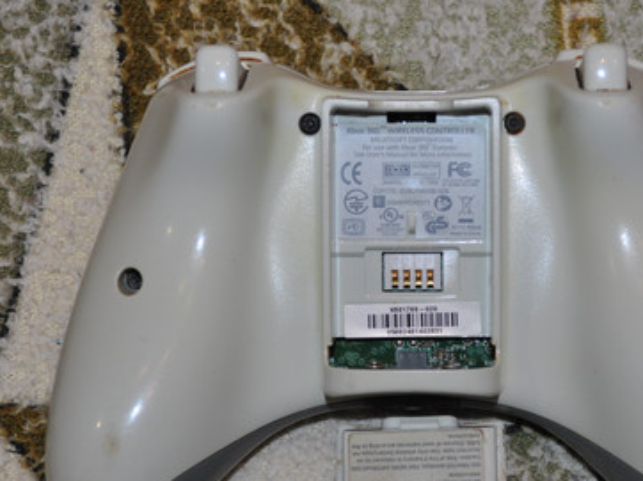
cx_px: 412
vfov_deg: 14.4
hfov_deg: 19.2
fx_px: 1893
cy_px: 340
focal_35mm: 102
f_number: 5.3
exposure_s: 1/60
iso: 320
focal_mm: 40
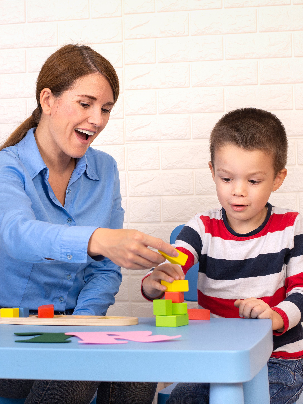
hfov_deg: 20.1
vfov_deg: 26.7
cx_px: 110
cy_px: 202
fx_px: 852
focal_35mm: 73
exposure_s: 1/250
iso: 100
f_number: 6.3
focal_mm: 50
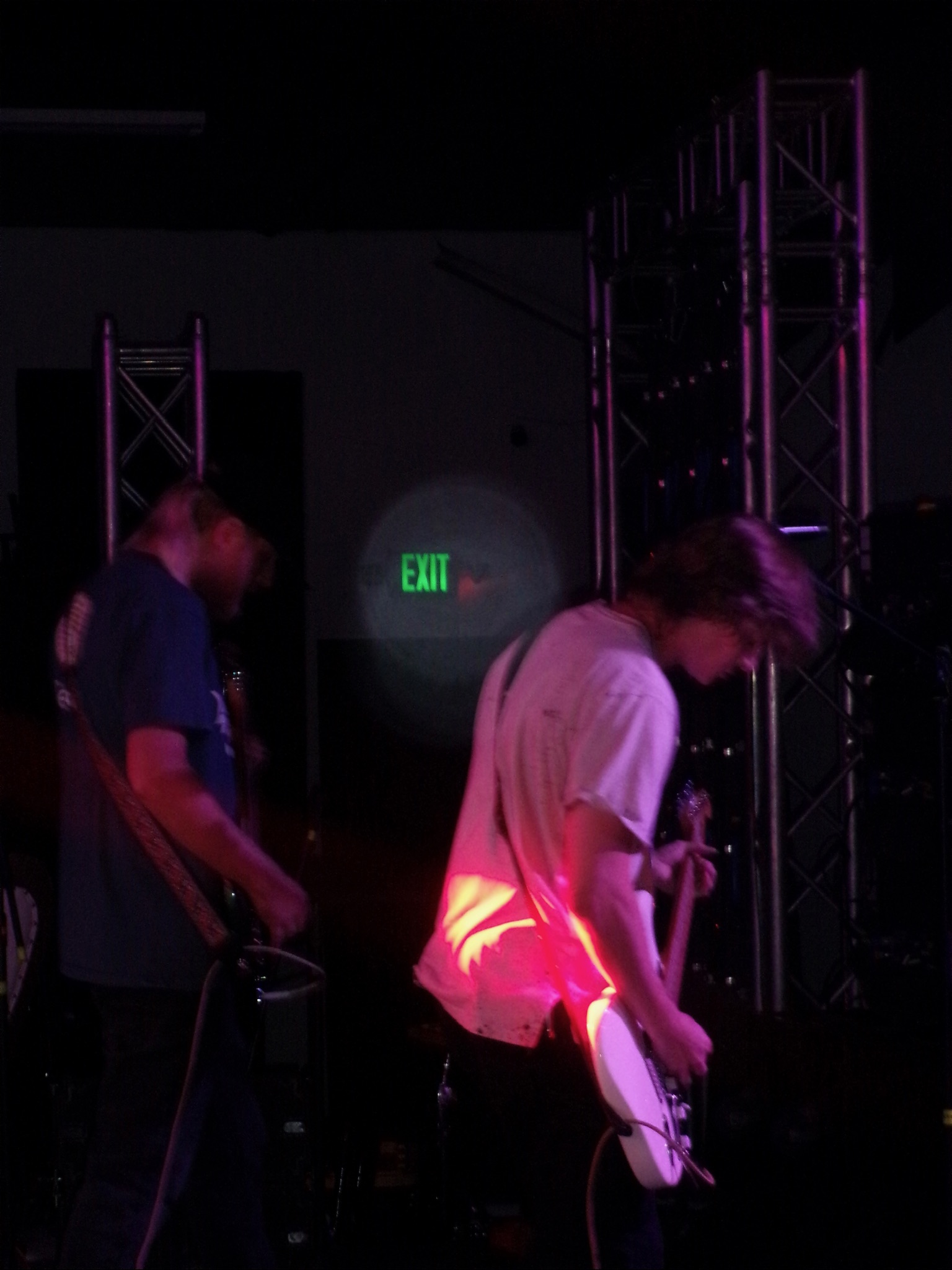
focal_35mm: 115
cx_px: 476
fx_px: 4217
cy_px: 635
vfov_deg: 17.1
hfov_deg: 12.9
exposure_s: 1/50
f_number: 6.2
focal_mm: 20.6
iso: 800
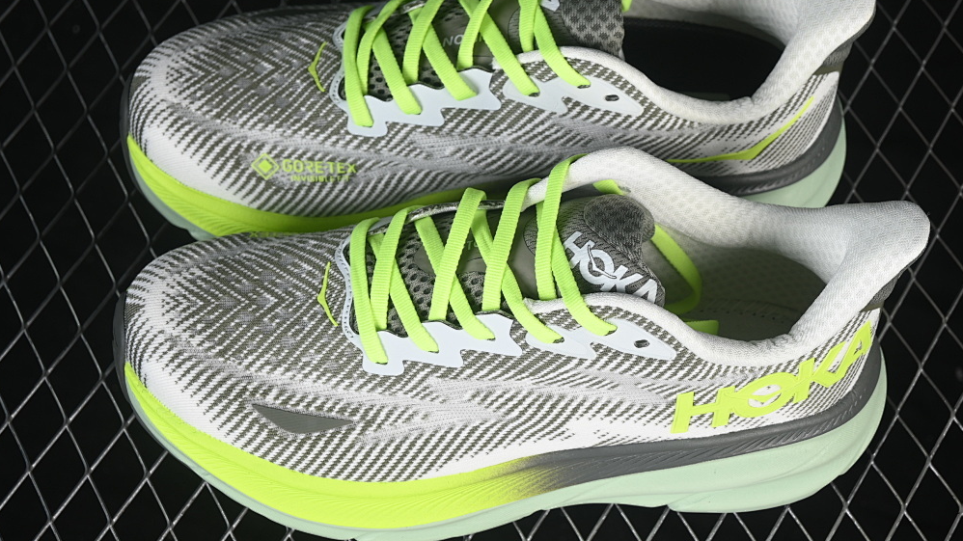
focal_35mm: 85
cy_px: 256
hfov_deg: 25.0
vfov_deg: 14.2
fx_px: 2170
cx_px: 510
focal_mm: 50
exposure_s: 1/80
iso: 160
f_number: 7.1
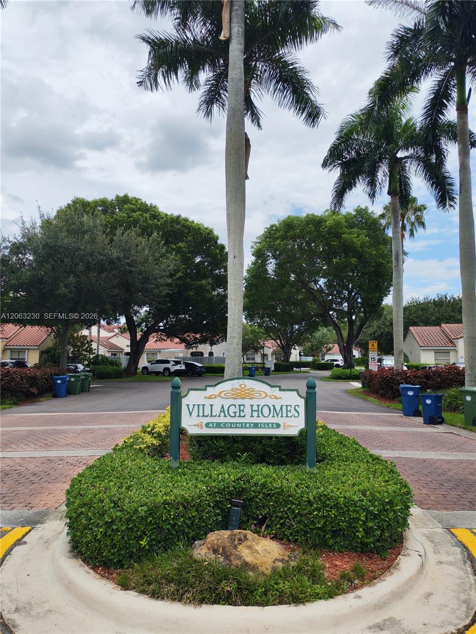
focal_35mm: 27
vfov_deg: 65.3
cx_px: 238
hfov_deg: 51.4
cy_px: 317
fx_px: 495
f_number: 1.9
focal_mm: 6.12
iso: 50
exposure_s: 1/900
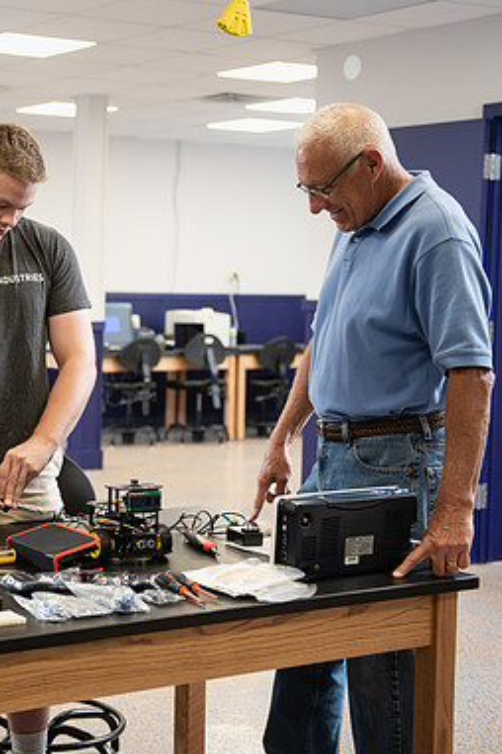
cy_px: 377
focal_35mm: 73
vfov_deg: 27.7
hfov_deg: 18.2
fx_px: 1527
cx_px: 8
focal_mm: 48
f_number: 3.2
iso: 800
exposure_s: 1/200
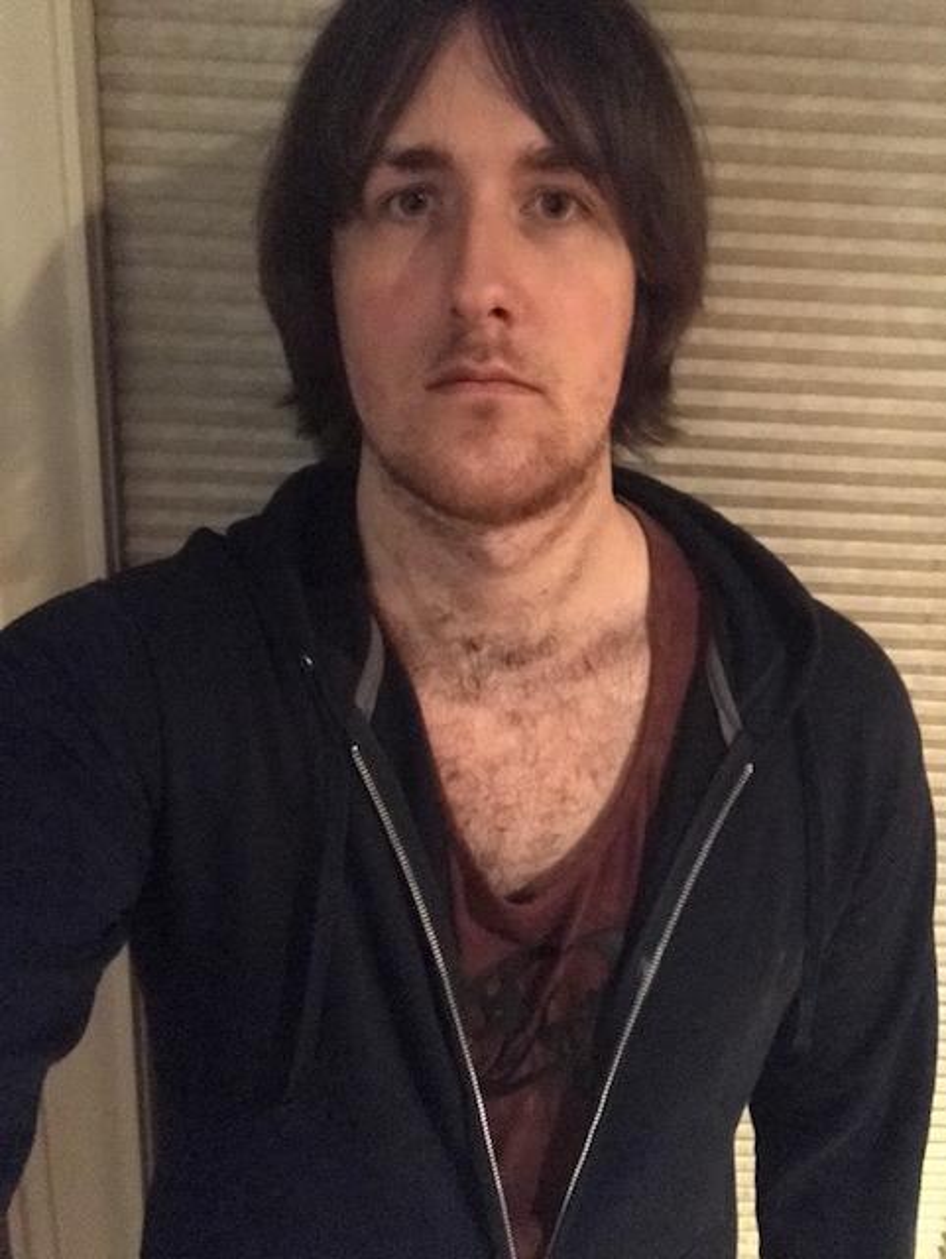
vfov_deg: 56.8
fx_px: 1164
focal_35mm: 32
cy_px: 630
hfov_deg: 44.2
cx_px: 473
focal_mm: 2.87
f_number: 2.2
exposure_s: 1/15
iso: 2000
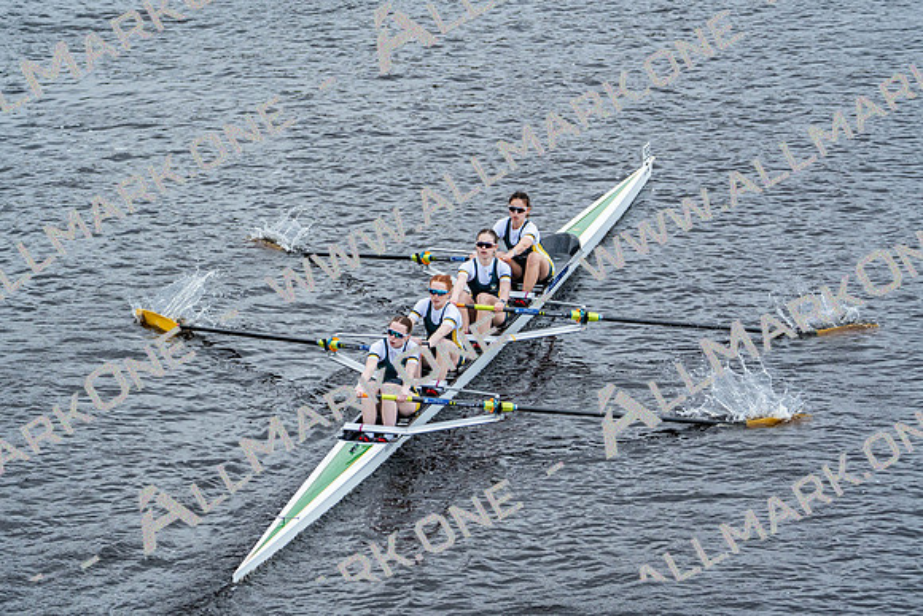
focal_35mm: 236
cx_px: 462
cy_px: 308
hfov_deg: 8.7
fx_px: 6052
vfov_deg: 5.8
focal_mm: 236
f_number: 5.6
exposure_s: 1/1250
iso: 1250
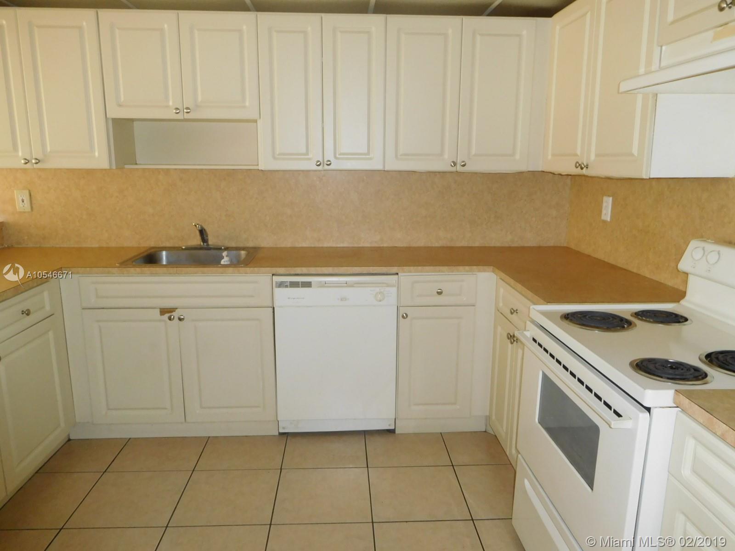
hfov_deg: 69.4
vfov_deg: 54.9
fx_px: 531
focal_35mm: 25
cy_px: 276
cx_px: 368
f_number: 3.4
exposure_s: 1/30
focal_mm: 4.5
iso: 280
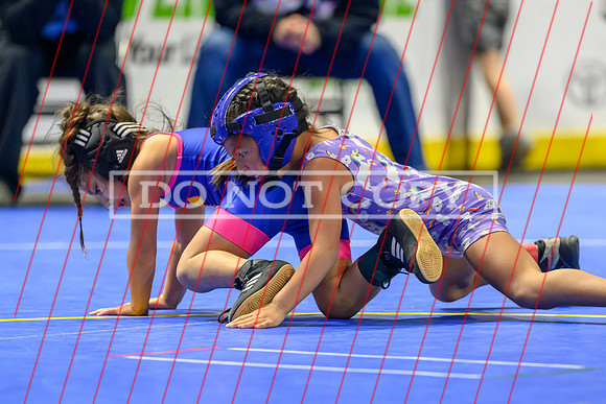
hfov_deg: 7.0
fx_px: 4989
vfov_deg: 4.6
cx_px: 264
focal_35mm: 296
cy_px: 280
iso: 5000
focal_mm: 200
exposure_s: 1/800
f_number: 3.2
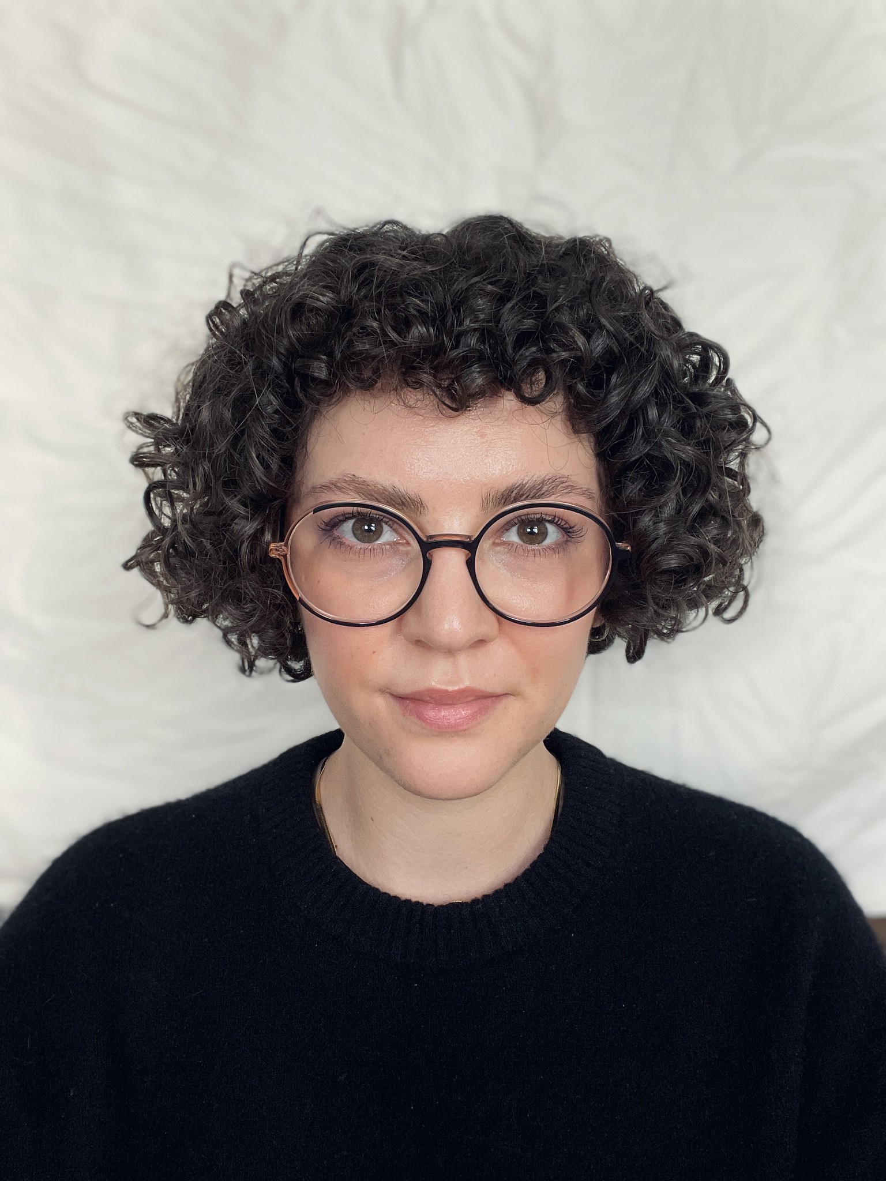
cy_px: 590
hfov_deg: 46.8
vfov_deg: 60.0
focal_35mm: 30
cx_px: 443
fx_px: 1024
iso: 125
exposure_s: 1/60
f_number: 2.2
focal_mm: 2.71
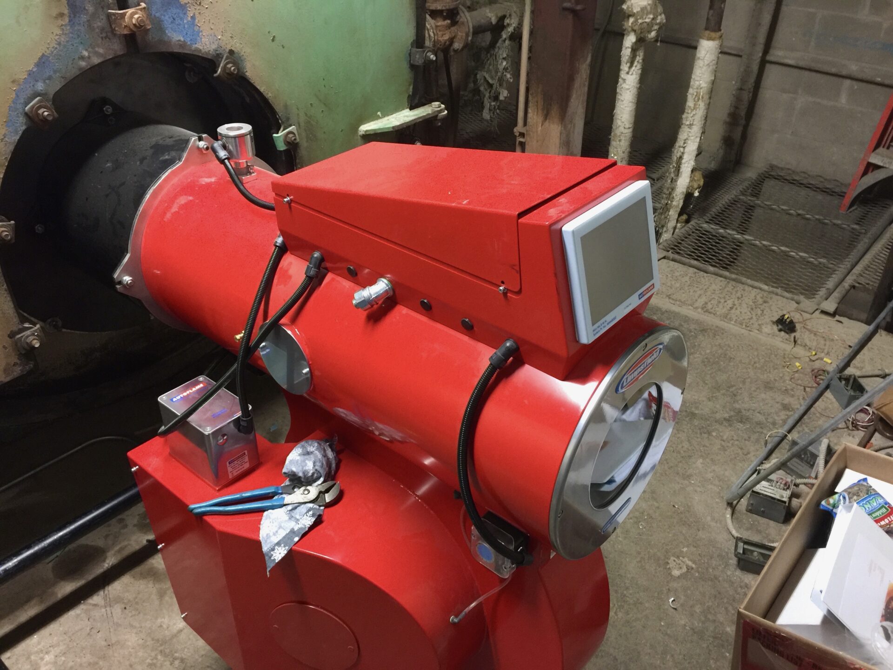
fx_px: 748
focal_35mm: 29
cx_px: 446
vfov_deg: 48.2
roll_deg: -0.7
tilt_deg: -32.0
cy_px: 335
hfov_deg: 61.7
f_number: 2.2
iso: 100
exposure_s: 1/15
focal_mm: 4.15
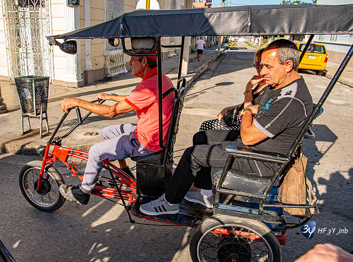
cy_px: 123
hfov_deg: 64.1
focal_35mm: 27
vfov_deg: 50.3
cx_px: 144
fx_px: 279
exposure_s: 1/200
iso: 100
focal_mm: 24
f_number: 7.1
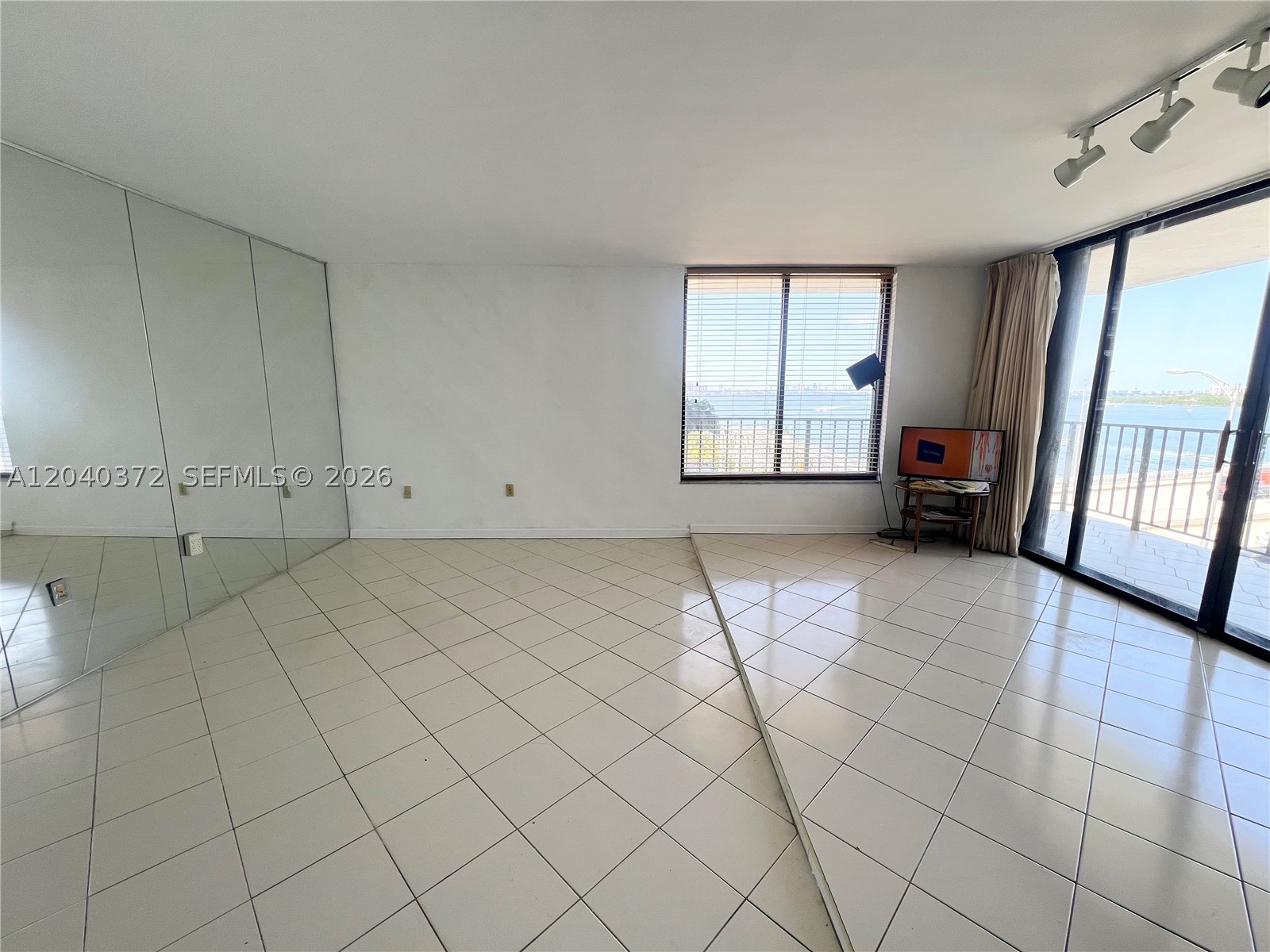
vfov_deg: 89.9
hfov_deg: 106.2
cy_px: 476
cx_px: 635
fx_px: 477
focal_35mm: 13
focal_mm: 1.57
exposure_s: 1/123
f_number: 1.8
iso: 32
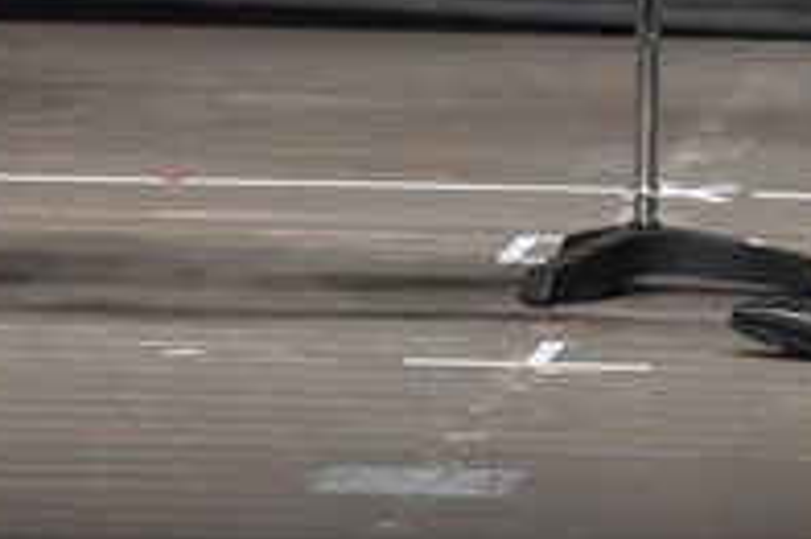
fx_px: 17917
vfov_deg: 1.7
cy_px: -518
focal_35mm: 796
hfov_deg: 2.6
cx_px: 550
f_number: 5.6
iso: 5000
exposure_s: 1/400
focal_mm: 135
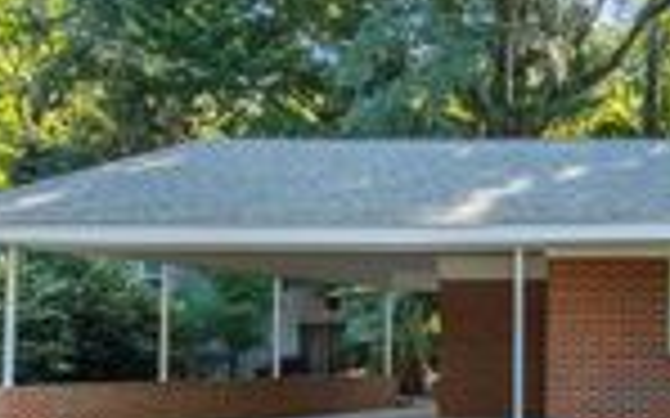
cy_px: 362
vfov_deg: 19.7
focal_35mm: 65
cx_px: 980
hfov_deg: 24.9
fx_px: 1186
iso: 250
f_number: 8
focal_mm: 12.6
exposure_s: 1/80
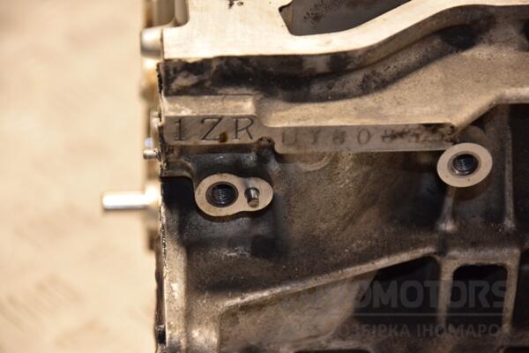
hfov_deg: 13.0
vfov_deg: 8.7
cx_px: 264
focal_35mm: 158
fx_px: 2314
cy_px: 176
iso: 800
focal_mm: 105
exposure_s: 1/100
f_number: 5.6
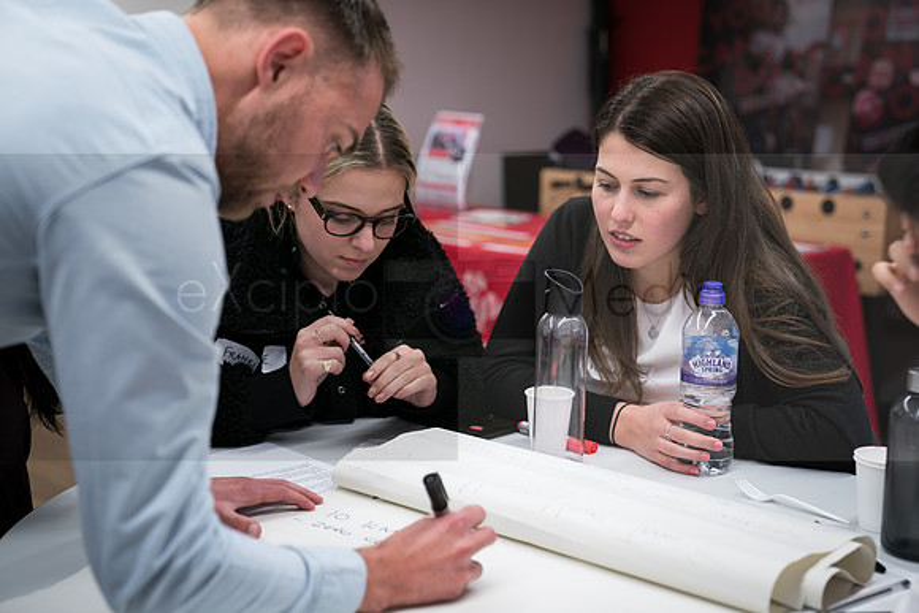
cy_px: 306
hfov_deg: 36.9
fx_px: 1379
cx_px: 460
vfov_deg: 25.1
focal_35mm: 54
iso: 400
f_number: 2.8
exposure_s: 1/60
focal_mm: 54
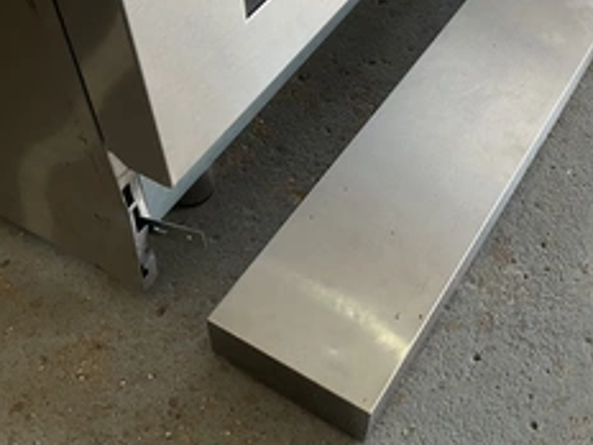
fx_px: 857
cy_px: 84
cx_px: 501
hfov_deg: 36.5
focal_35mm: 50
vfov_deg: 28.4
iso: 25
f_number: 1.8
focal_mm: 3
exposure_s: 1/120
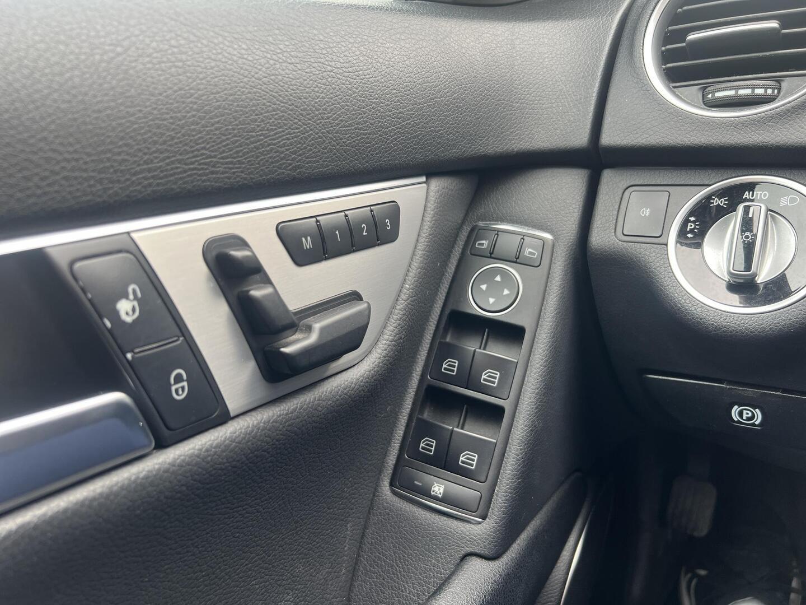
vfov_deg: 53.1
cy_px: 302
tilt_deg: -19.4
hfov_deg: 67.3
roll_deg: +9.5
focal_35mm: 26
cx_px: 403
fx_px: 605
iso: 64
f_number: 1.5
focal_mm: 5.7
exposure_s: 1/121
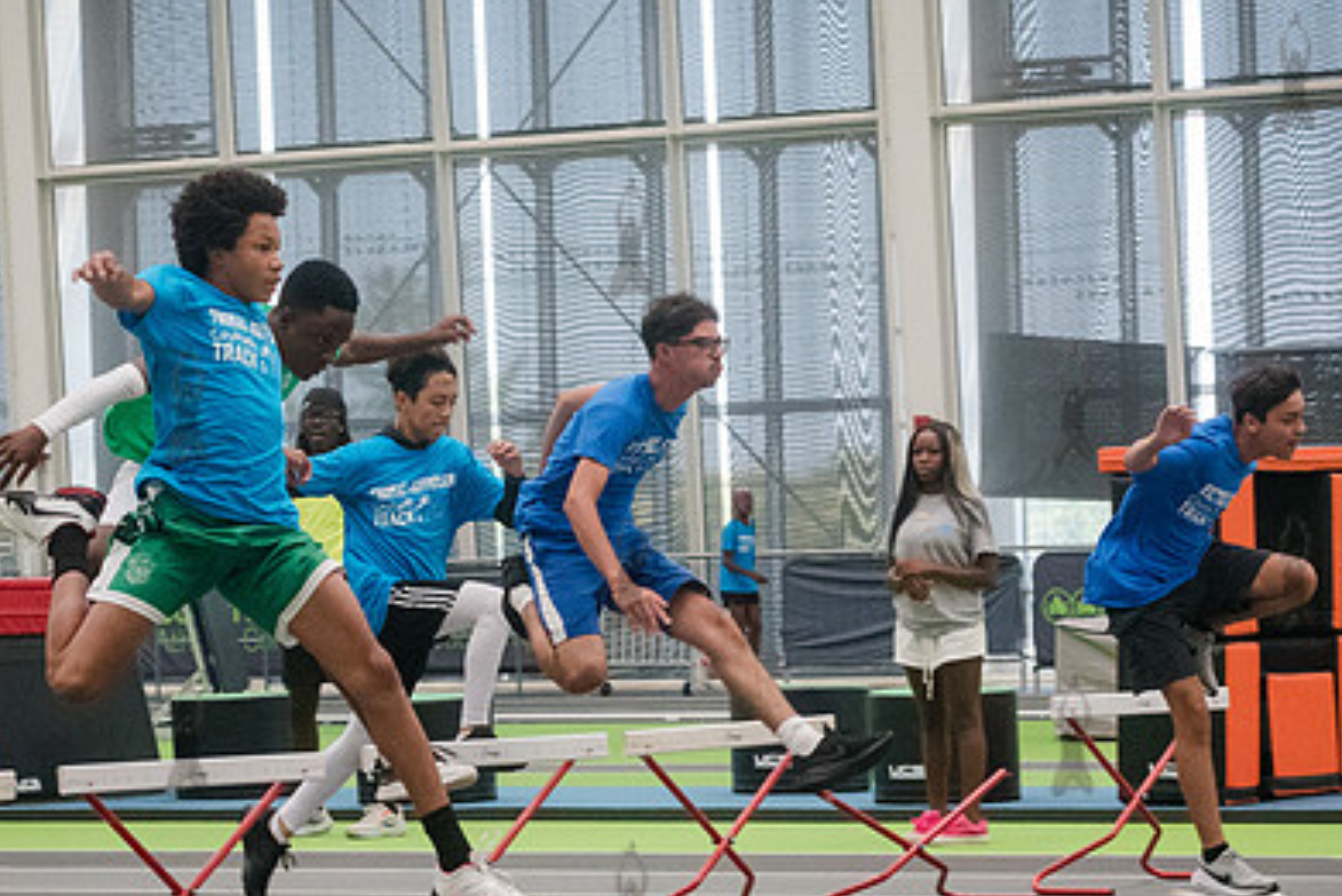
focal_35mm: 159
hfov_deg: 12.9
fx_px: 5929
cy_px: 616
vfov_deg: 8.6
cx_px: 719
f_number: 8
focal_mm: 80
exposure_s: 1/640
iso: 6400
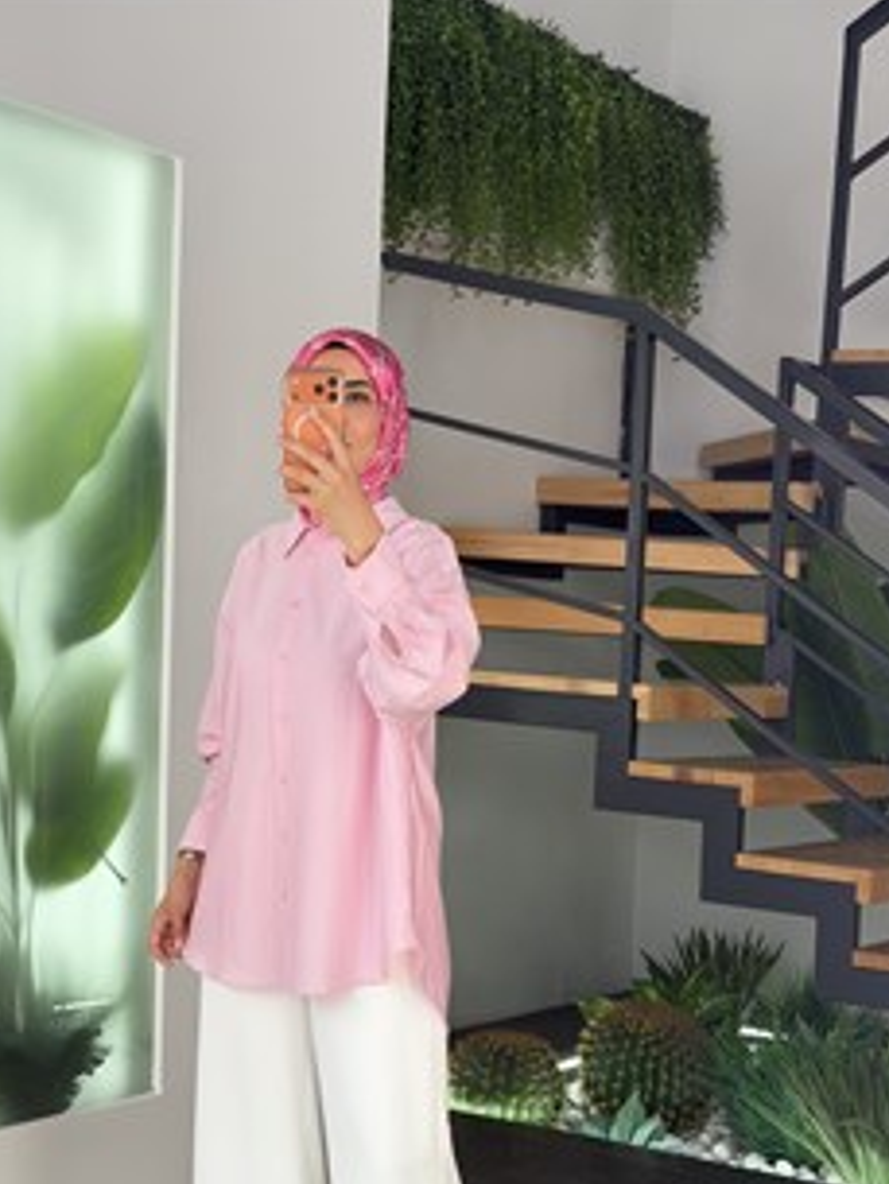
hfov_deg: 22.6
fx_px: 2224
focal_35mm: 65
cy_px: 778
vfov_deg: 29.6
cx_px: 342
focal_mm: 6.76
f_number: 1.78
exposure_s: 1/331
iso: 64
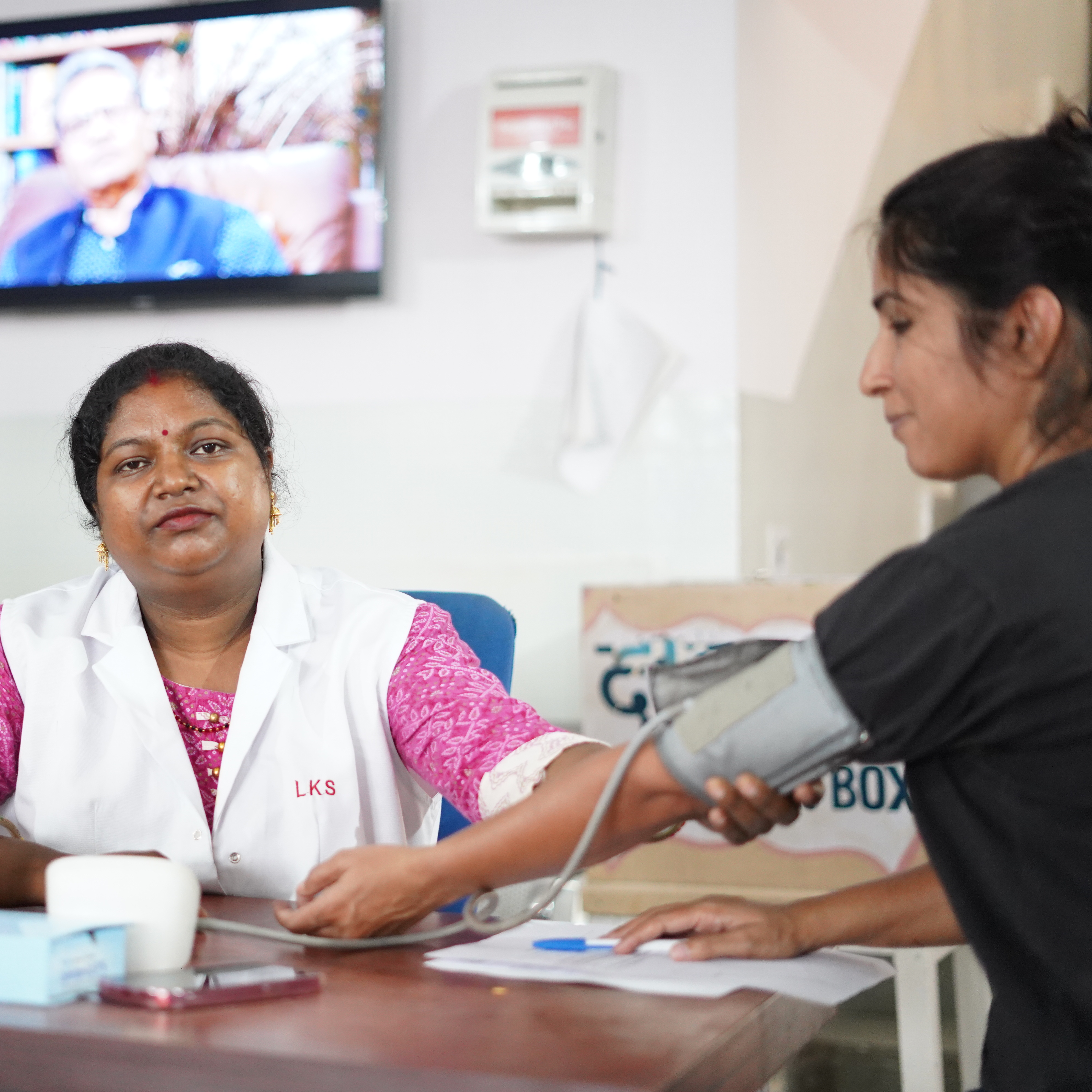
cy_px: 548
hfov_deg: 26.6
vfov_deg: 26.9
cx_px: 315
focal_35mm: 64
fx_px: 2284
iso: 3200
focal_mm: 50
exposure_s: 1/250
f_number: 1.8
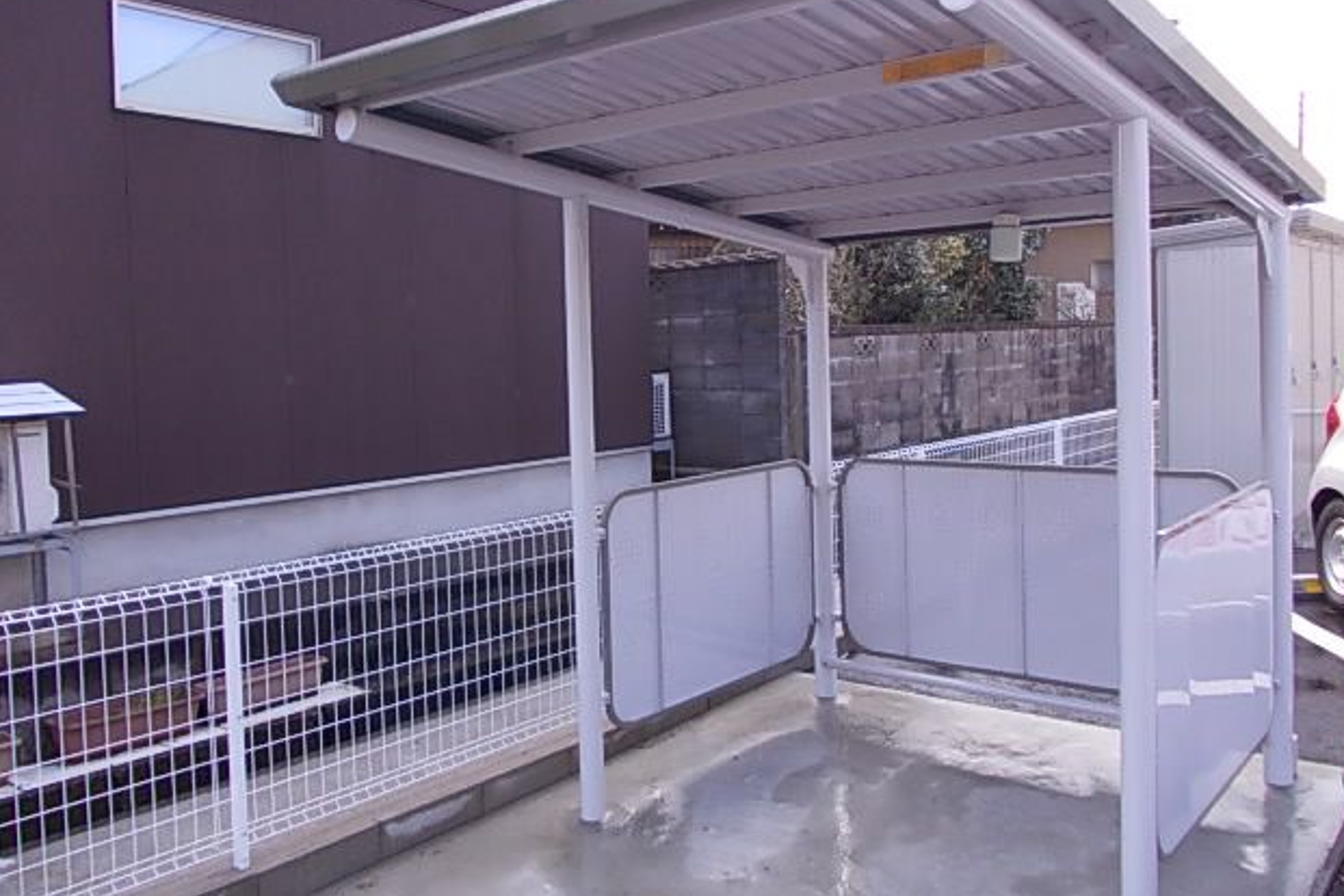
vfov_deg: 43.5
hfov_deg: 61.9
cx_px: 675
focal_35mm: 30
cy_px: 385
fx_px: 1120
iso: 80
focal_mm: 4
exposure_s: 1/200
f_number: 2.7
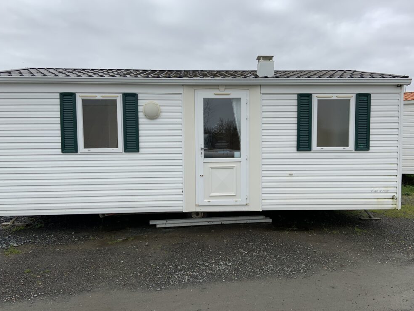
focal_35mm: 27
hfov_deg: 65.3
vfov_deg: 51.4
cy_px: 155
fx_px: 323
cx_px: 205
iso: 25
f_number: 1.8
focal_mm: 4.25
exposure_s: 1/1916
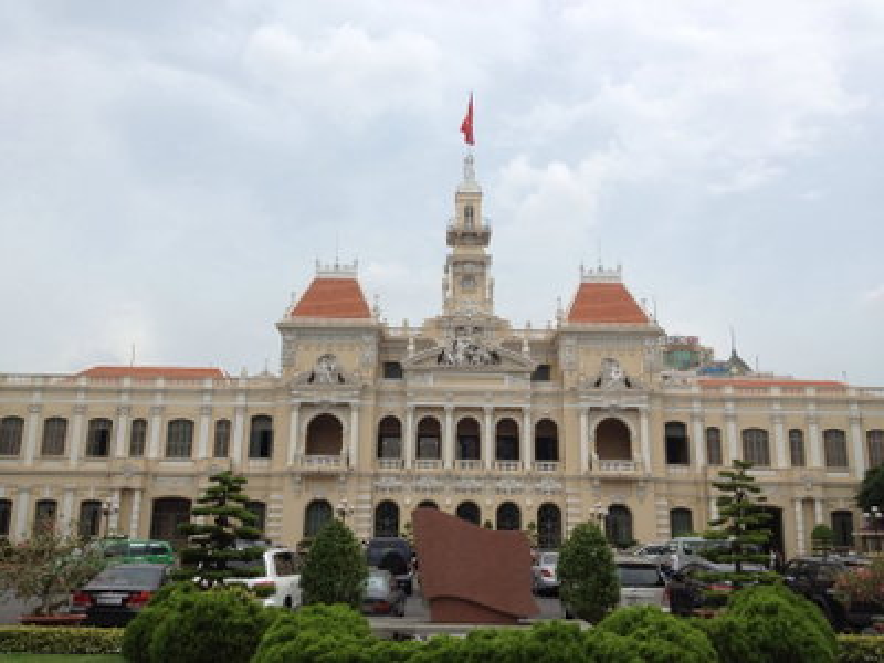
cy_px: 332
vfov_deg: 40.7
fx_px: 894
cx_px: 442
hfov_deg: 52.6
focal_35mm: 35
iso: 50
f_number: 2.4
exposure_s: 1/484
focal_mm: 4.28
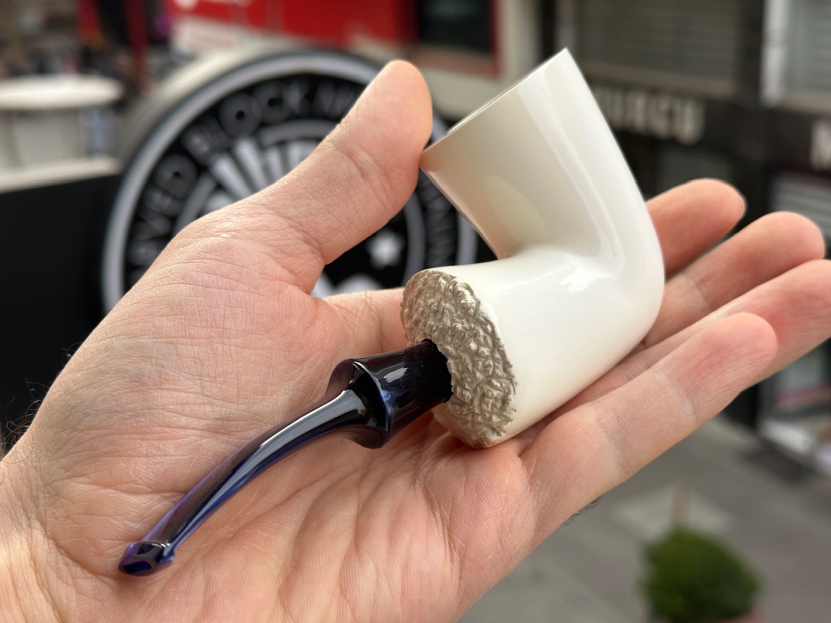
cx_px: 416
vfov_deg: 30.3
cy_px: 312
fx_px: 1152
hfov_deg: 39.7
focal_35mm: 48
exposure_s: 1/810
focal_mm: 6.86
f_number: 1.78
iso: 64
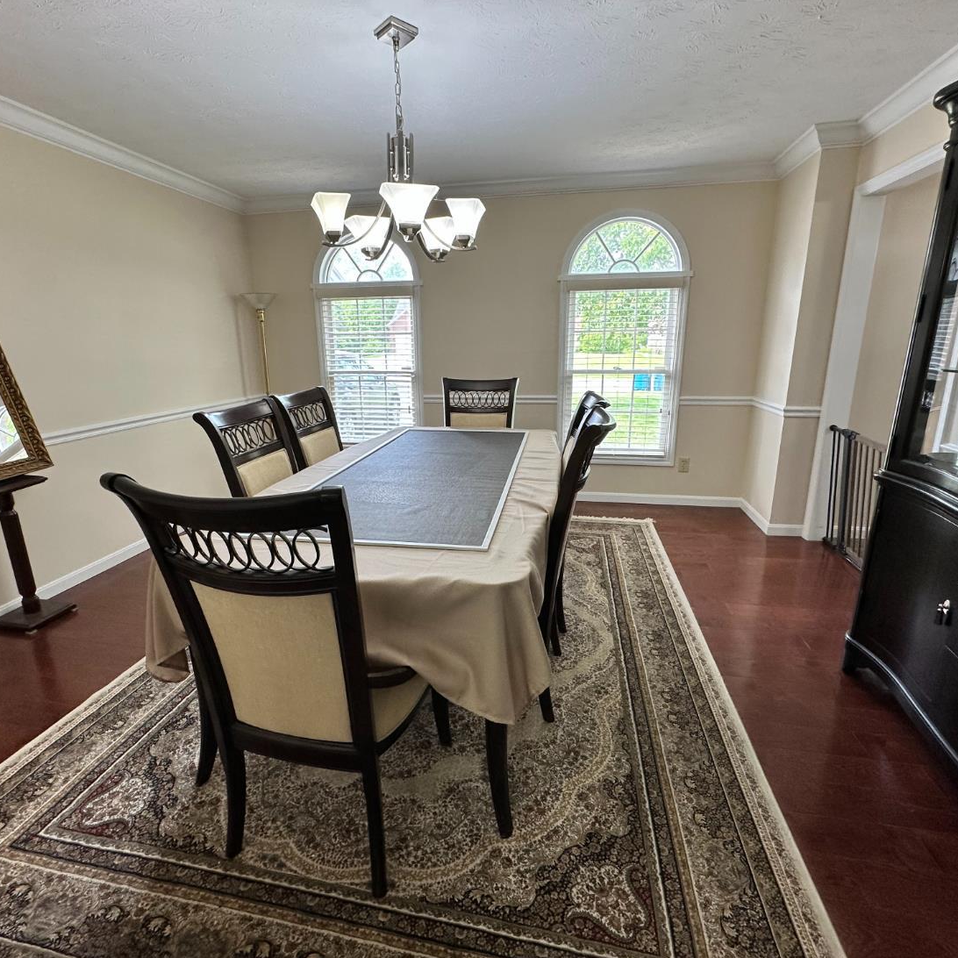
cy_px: 477
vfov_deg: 84.0
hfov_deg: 83.9
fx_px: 532
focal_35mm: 17
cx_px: 464
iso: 160
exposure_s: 1/120
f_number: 2.2
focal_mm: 2.22
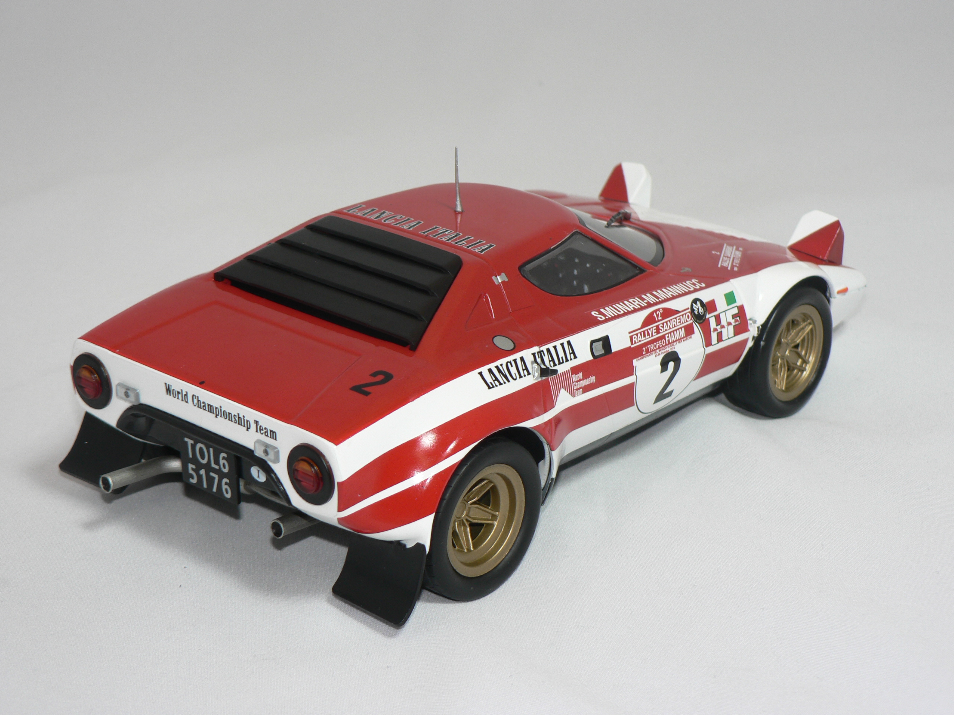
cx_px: 475
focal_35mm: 75
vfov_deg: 19.6
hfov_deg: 26.0
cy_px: 357
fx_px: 2067
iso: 80
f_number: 3.2
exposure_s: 1/60
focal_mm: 12.4
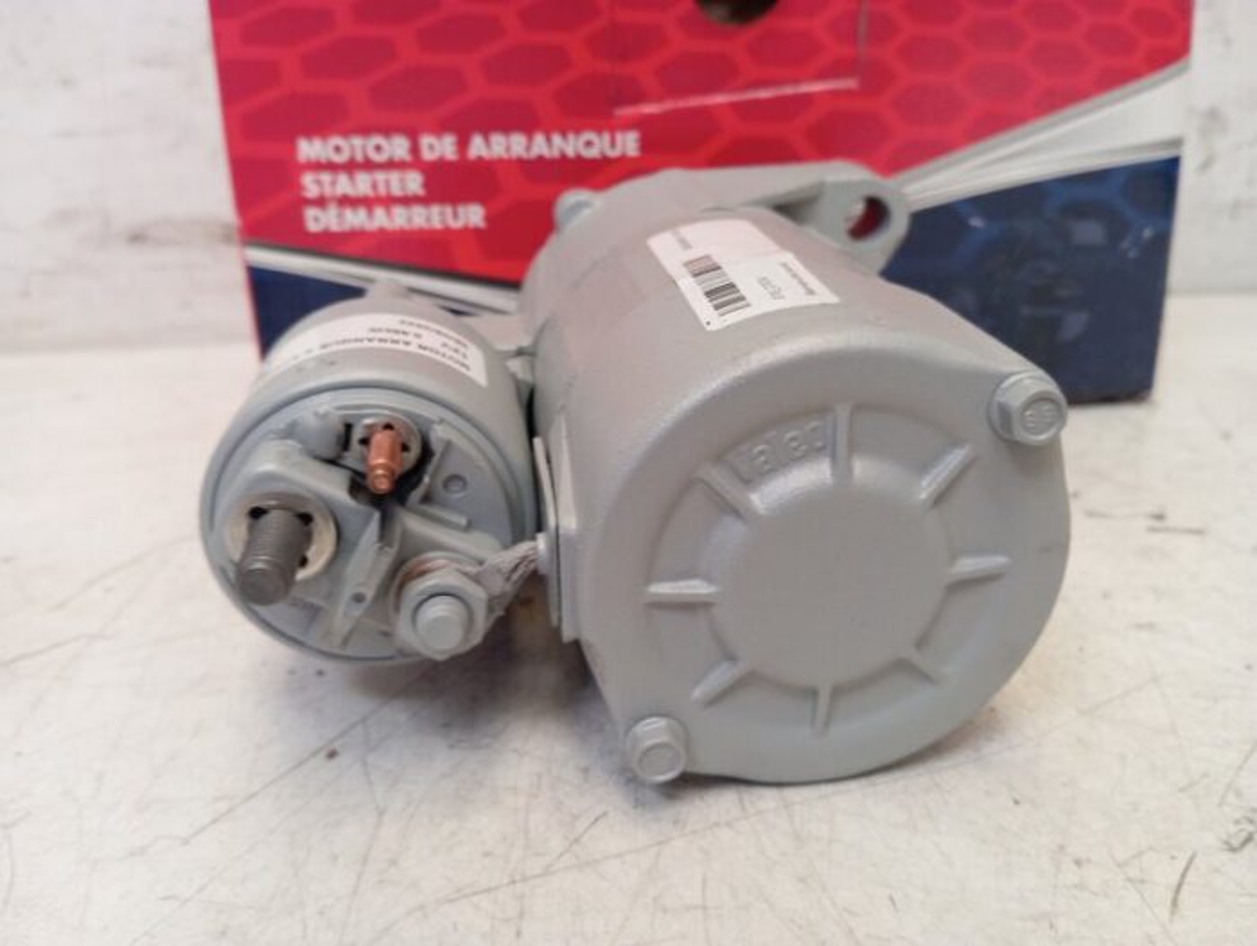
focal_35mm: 28
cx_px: 628
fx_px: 1018
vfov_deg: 49.9
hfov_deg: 63.4
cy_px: 473
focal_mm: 4.22
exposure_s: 1/33.3
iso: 582
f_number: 1.8
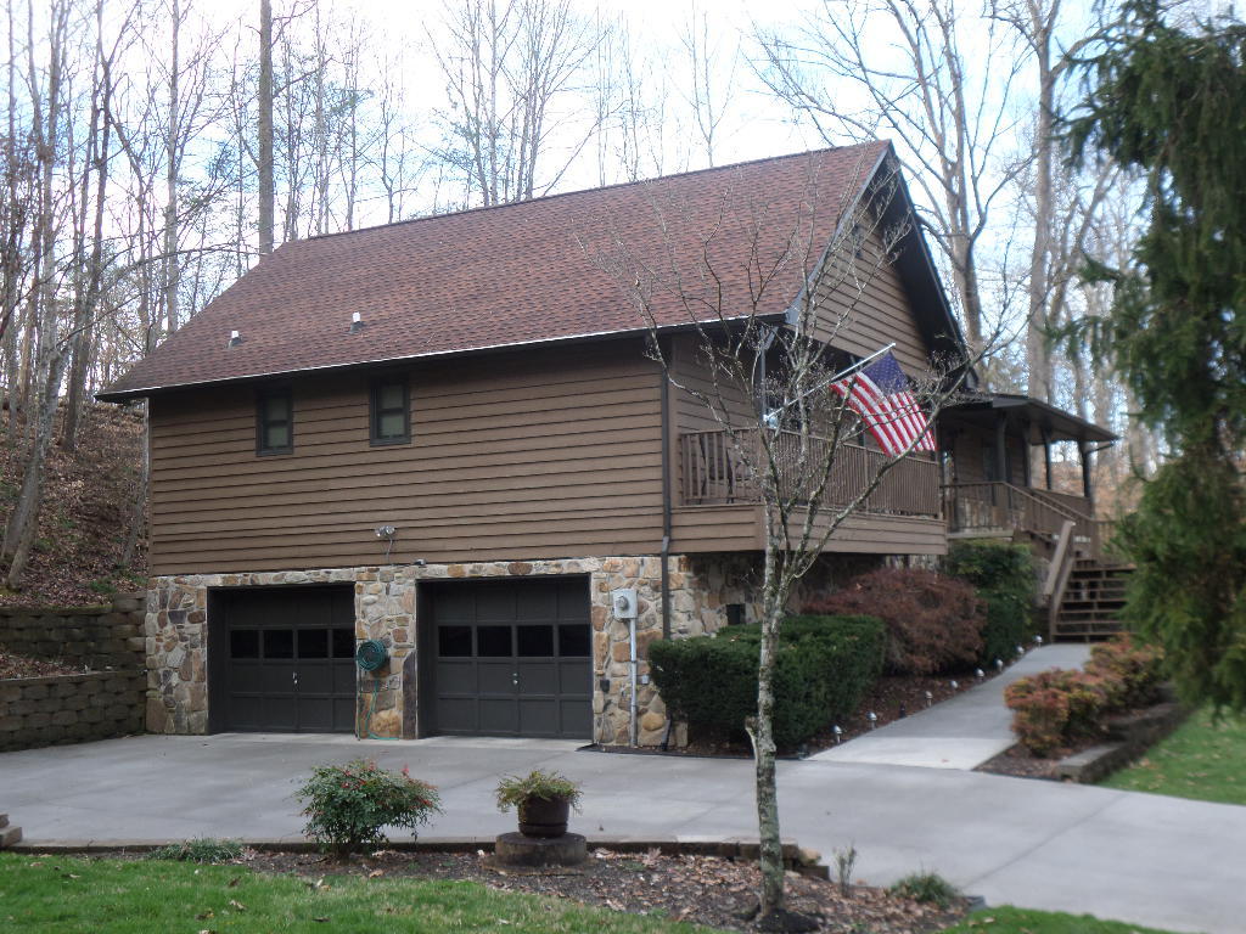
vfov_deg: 34.3
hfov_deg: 44.8
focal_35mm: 42
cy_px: 467
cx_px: 623
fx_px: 1512
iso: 80
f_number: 3.9
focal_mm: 7.6
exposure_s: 1/60
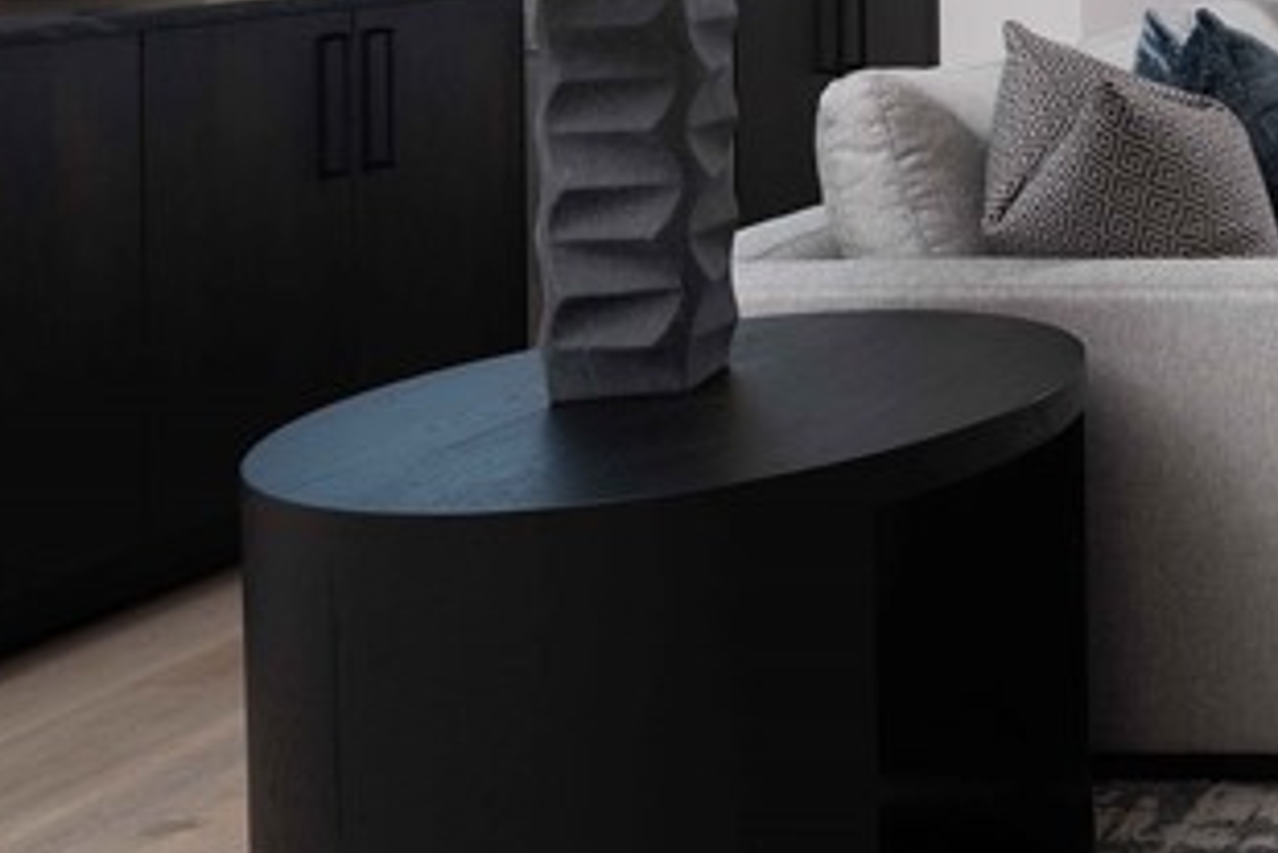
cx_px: 2045
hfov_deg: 24.4
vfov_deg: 21.9
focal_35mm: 58
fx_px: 2051
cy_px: -140
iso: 160
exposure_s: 1/20
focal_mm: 16.5
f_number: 8
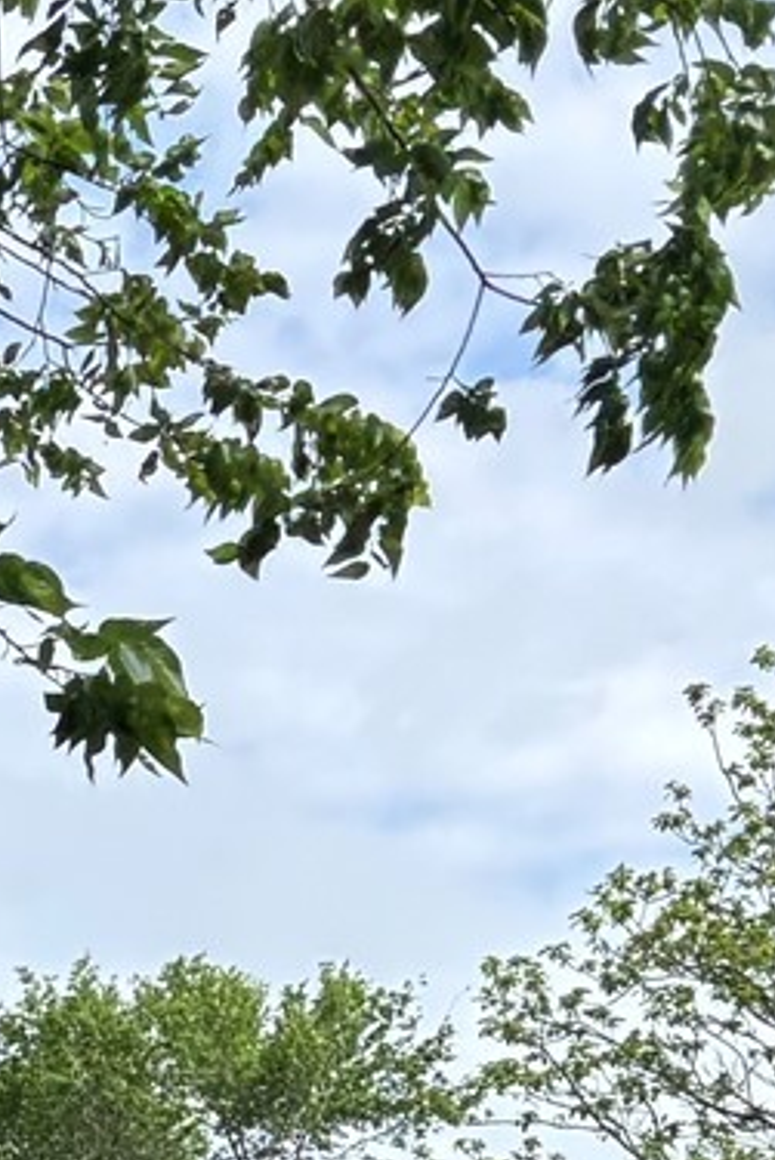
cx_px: -1284
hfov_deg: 8.7
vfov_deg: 13.2
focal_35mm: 138
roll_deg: +0.0
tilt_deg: +1.1
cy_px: 2169
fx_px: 4452
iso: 50
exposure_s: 1/1876
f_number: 1.6
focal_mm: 5.96
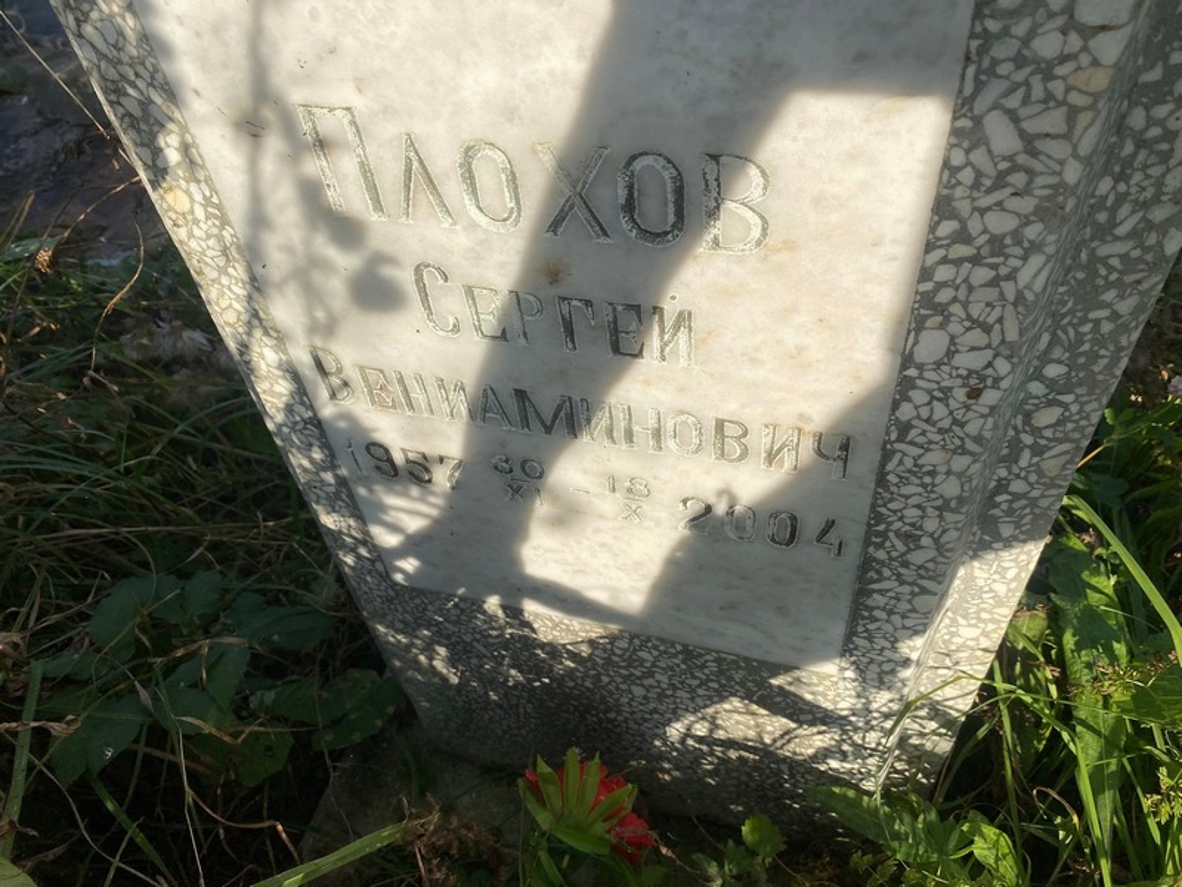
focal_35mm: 26
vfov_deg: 53.1
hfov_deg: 67.3
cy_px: 444
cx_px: 591
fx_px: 888
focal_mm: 4.25
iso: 32
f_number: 1.8
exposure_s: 1/3040
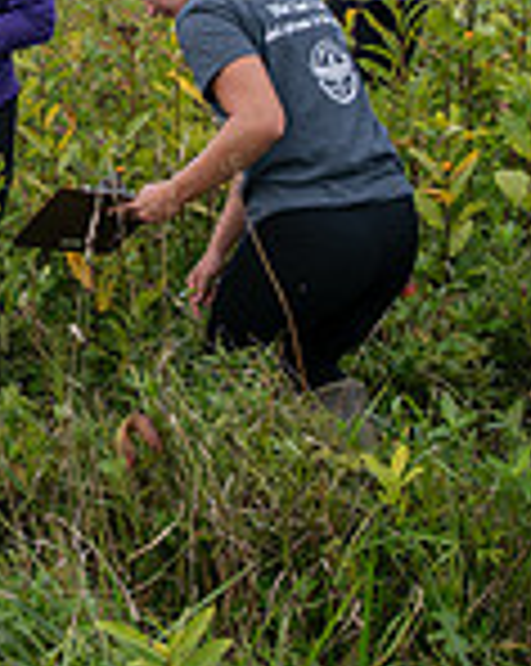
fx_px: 2244
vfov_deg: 16.7
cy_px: 74
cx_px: -144
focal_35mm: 114
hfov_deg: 13.1
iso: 100
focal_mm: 31
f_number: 3.5
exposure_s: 1/500
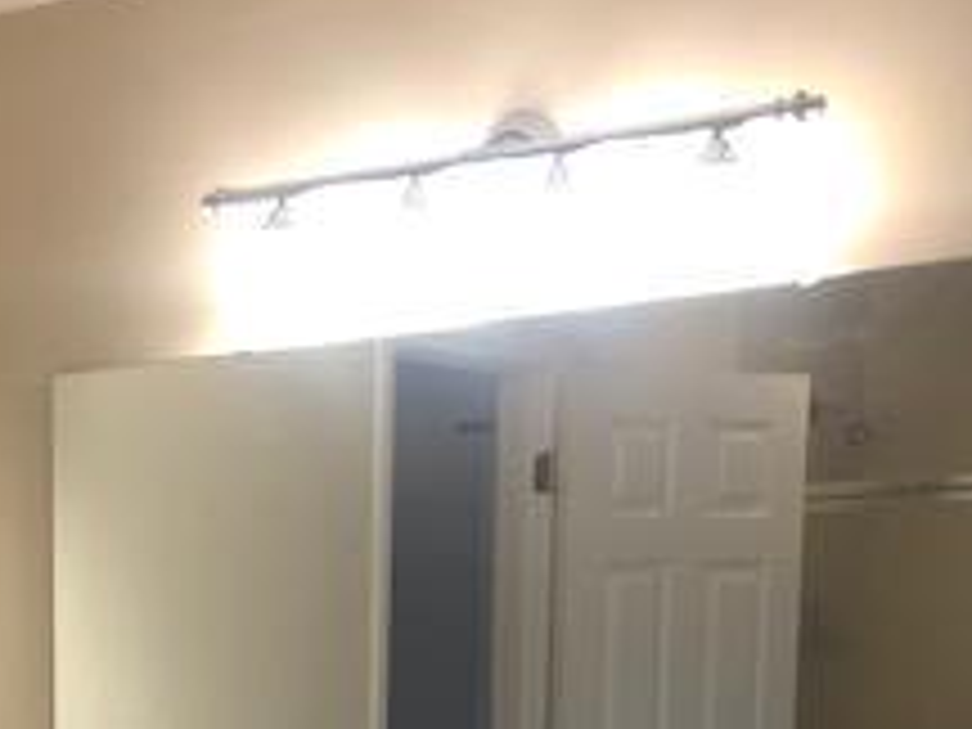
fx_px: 2331
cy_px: 1058
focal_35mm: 83
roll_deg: +0.4
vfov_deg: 16.4
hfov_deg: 22.2
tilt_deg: -8.1
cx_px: -108
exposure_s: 1/24
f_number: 1.8
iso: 40
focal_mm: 3.99
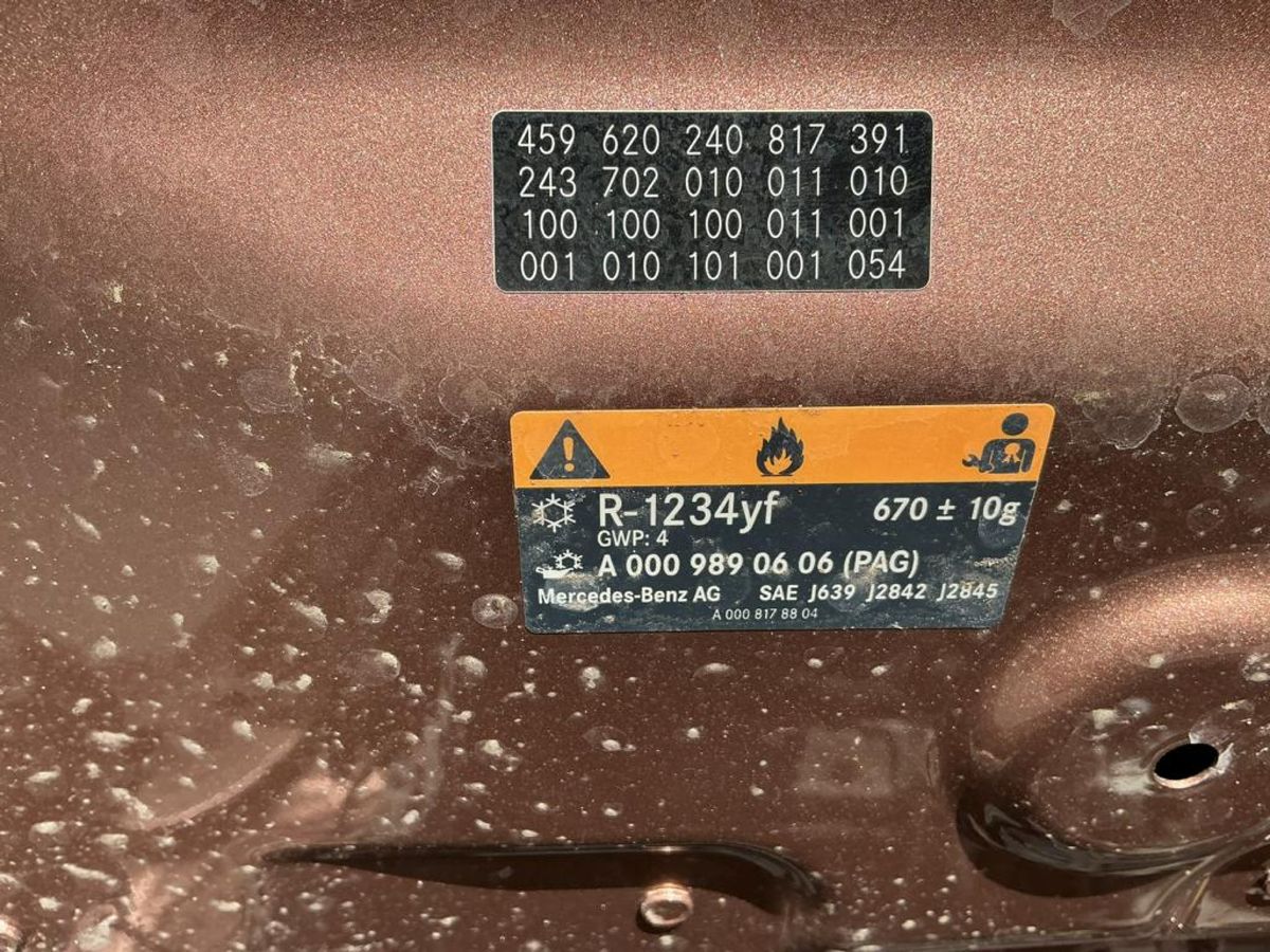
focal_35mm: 29
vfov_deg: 48.2
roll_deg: +1.4
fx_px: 1064
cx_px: 635
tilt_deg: +7.7
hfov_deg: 61.7
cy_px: 476
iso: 25
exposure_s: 1/719
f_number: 1.8
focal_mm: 3
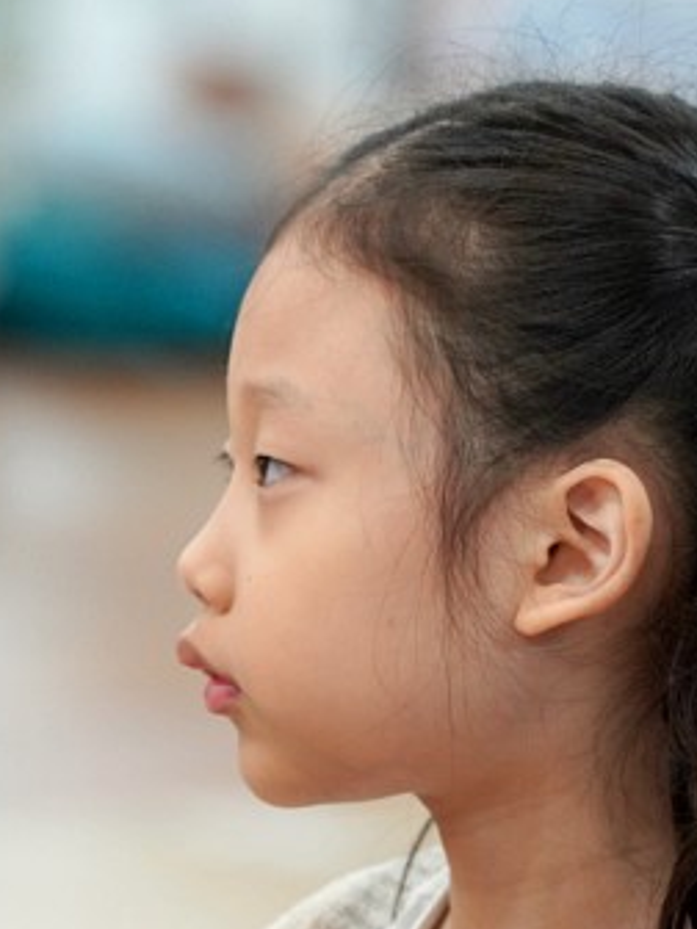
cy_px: 741
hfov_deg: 3.3
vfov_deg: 4.4
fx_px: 12108
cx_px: 324
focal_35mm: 451
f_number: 4
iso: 2000
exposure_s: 1/200
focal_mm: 175
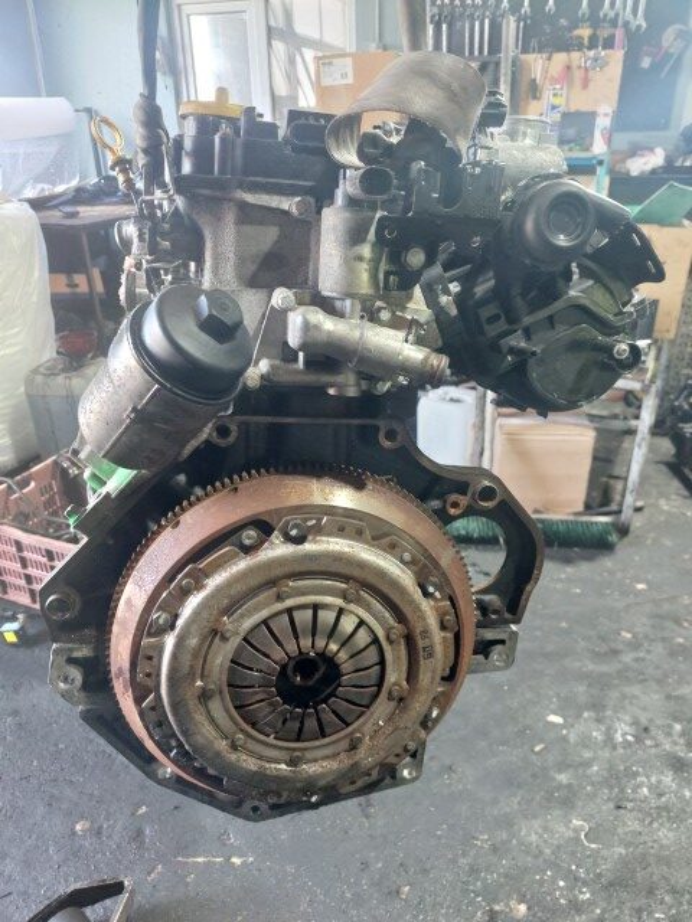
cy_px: 461
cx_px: 346
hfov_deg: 54.9
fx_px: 666
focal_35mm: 25
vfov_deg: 69.4
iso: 400
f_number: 1.8
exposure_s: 1/50
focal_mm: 5.23
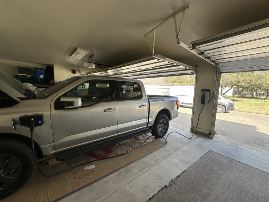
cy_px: 101
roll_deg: -2.9
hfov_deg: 102.1
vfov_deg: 85.7
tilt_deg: -6.0
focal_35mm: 14
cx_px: 134
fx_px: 109
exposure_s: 1/280
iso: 40
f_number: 2.2
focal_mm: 2.22
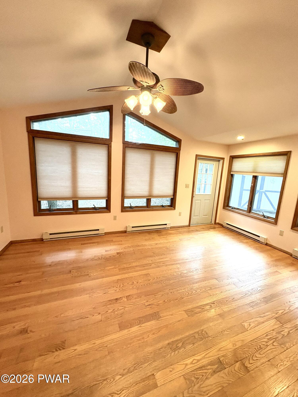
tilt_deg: -8.7
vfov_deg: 102.1
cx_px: 149
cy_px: 198
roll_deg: -3.3
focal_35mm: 14
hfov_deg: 85.7
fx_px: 161
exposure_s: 1/60
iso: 250
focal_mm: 2.22
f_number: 2.2
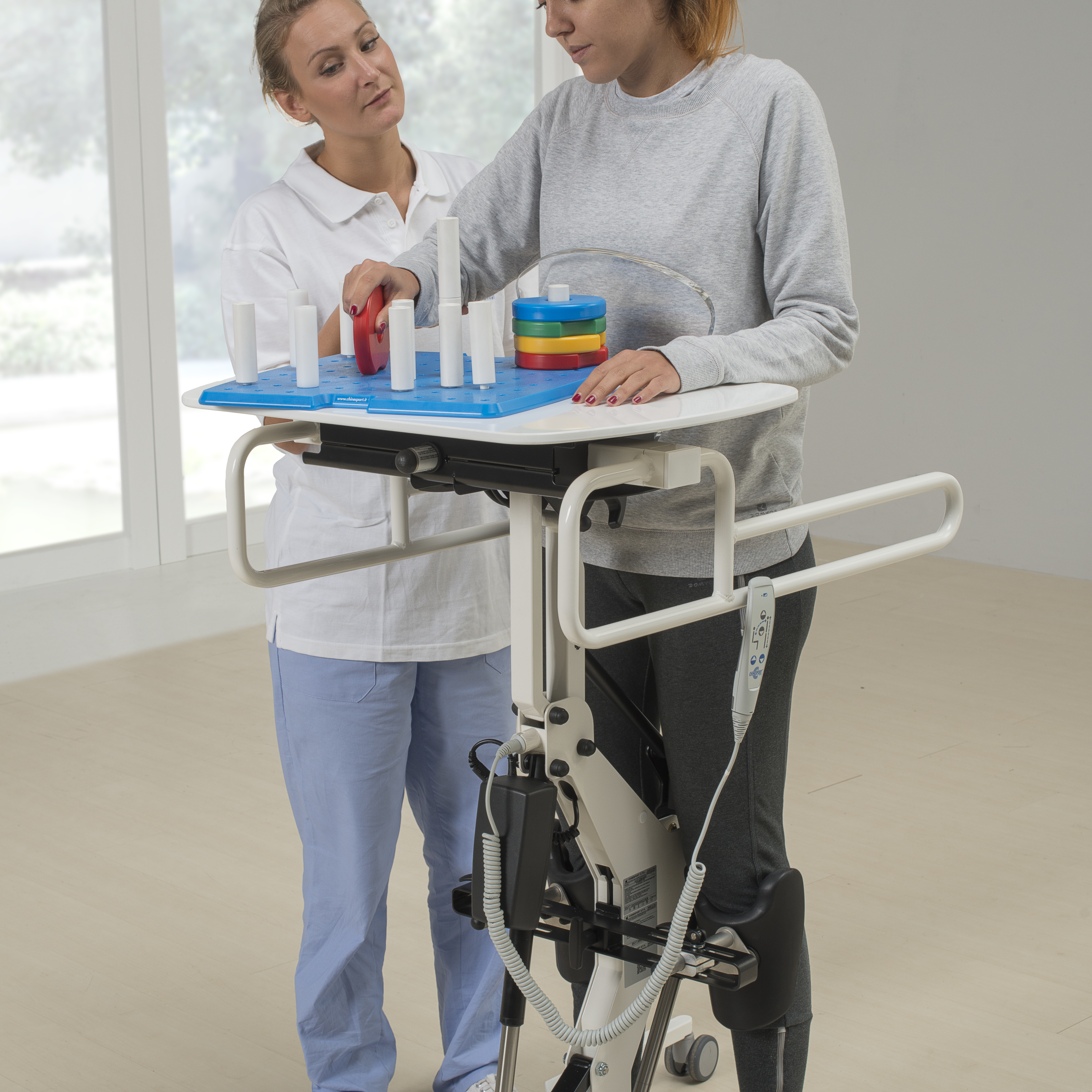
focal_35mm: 66
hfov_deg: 26.1
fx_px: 2356
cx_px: 553
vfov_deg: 26.1
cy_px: 630
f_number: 10
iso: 200
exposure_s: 1/125
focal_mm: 50
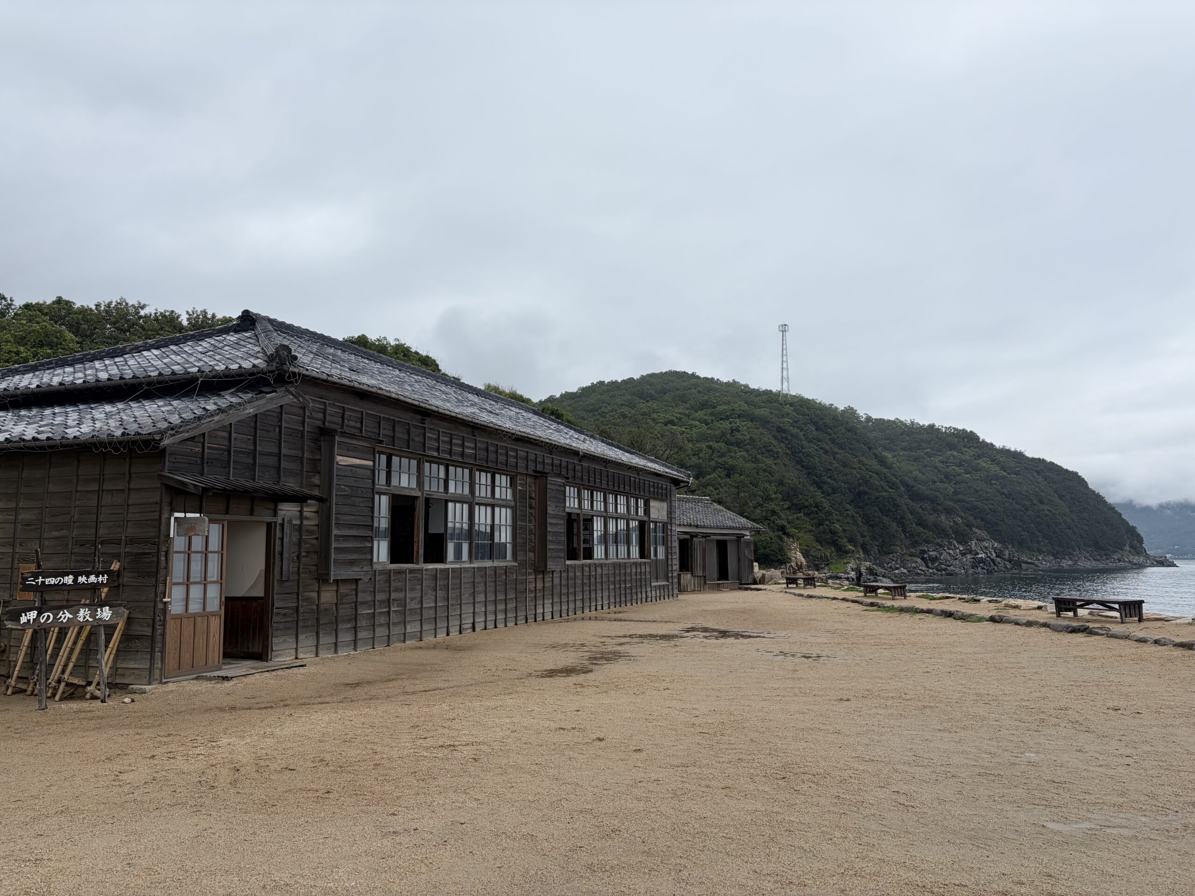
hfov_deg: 67.3
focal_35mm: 26
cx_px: 598
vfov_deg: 53.1
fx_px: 898
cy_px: 448
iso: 50
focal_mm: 5.96
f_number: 1.6
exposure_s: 1/3448
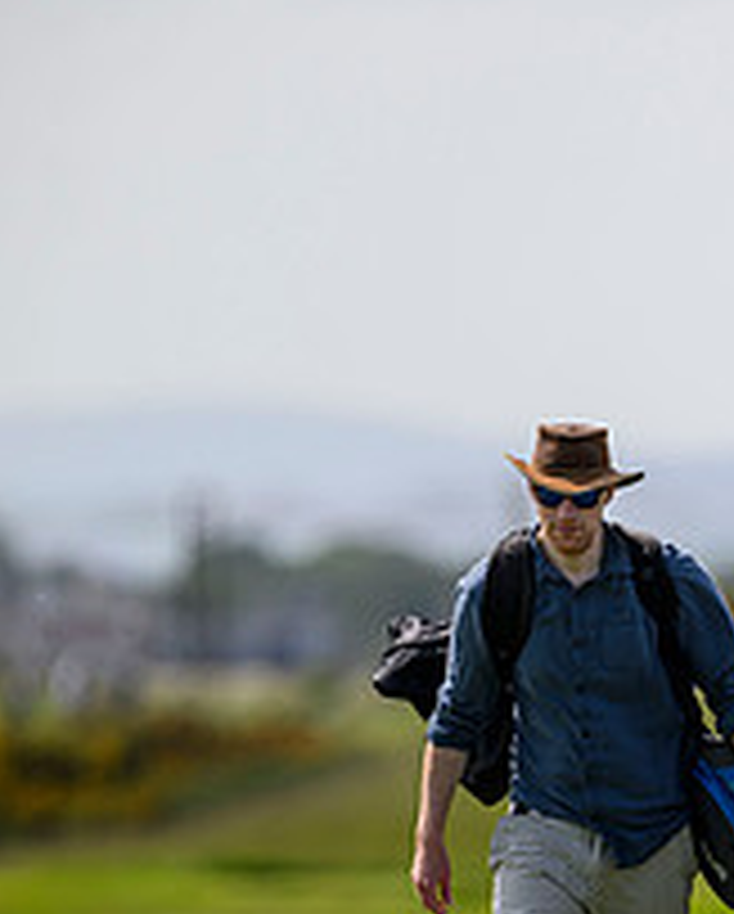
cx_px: 1301
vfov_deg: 1.8
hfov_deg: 1.4
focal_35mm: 1072
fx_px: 29044
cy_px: 853
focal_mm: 400
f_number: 4
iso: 500
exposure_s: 1/4000
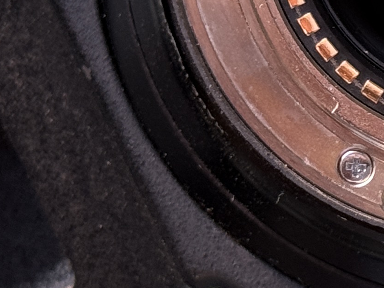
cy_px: -15
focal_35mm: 233
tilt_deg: -84.9
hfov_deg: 8.4
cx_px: 484
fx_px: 2584
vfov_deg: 6.4
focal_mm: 6.76
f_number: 1.78
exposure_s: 1/60
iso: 125
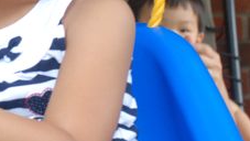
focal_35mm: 266
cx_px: -56
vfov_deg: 4.6
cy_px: -6
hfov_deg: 8.0
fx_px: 1764
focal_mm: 48
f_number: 4.8
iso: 400
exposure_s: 1/100
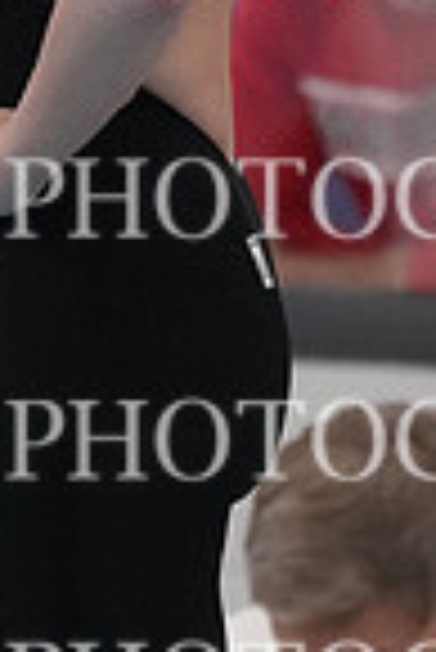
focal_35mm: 1198
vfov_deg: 1.7
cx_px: -25
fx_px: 21710
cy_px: 319
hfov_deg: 1.2
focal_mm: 200
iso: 6400
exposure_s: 1/1250
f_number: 4
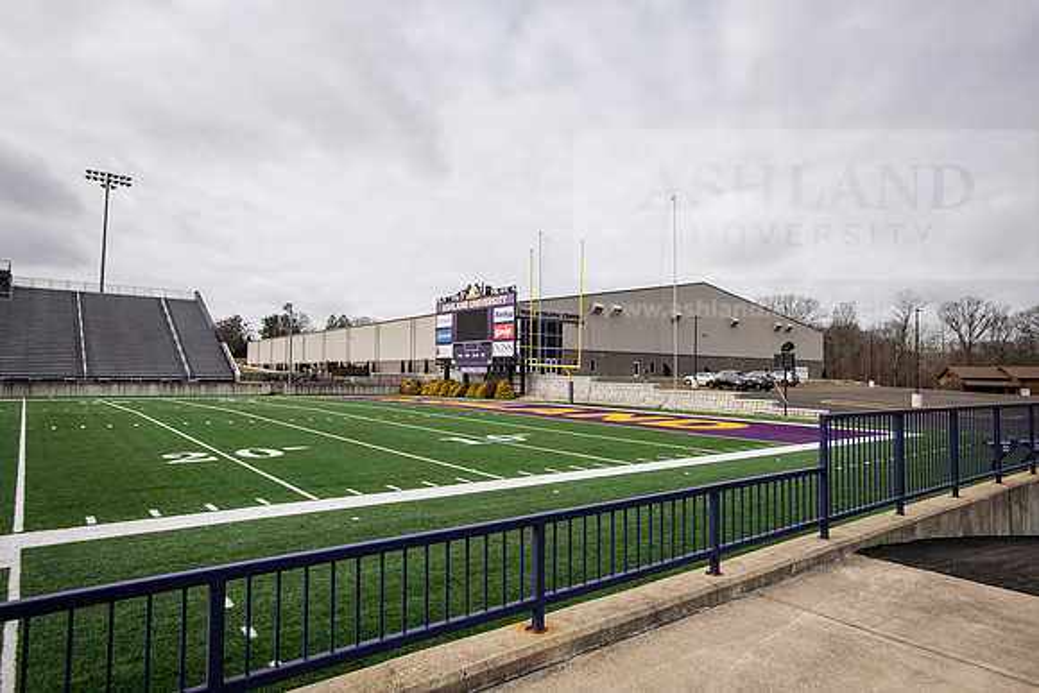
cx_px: 520
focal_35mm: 22
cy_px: 346
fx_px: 635
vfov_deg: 57.3
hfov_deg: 78.6
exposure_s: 1/500
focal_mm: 22
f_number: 7.1
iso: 200
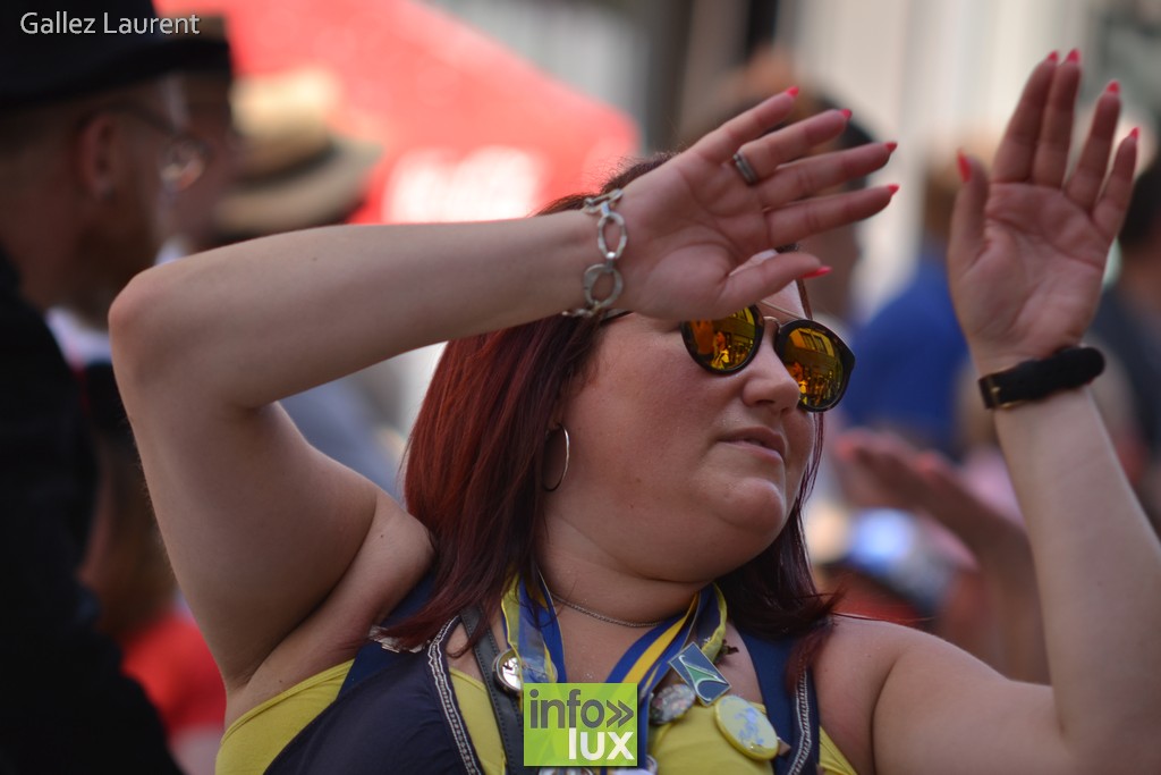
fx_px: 7257
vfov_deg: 6.1
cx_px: 580
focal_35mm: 225
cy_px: 388
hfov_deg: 9.1
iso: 100
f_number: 2.8
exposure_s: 1/640
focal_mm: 150
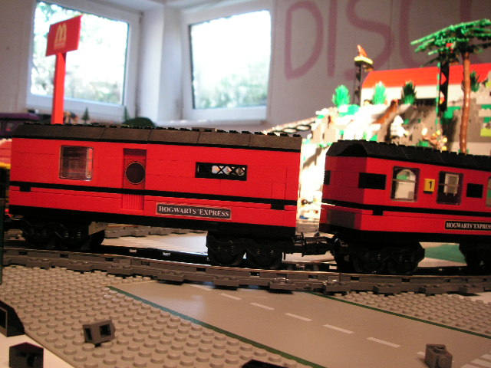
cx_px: 246
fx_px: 539
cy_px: 184
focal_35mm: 38
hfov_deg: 49.0
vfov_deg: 37.7
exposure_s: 1/30
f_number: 3.3
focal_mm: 6.3
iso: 100
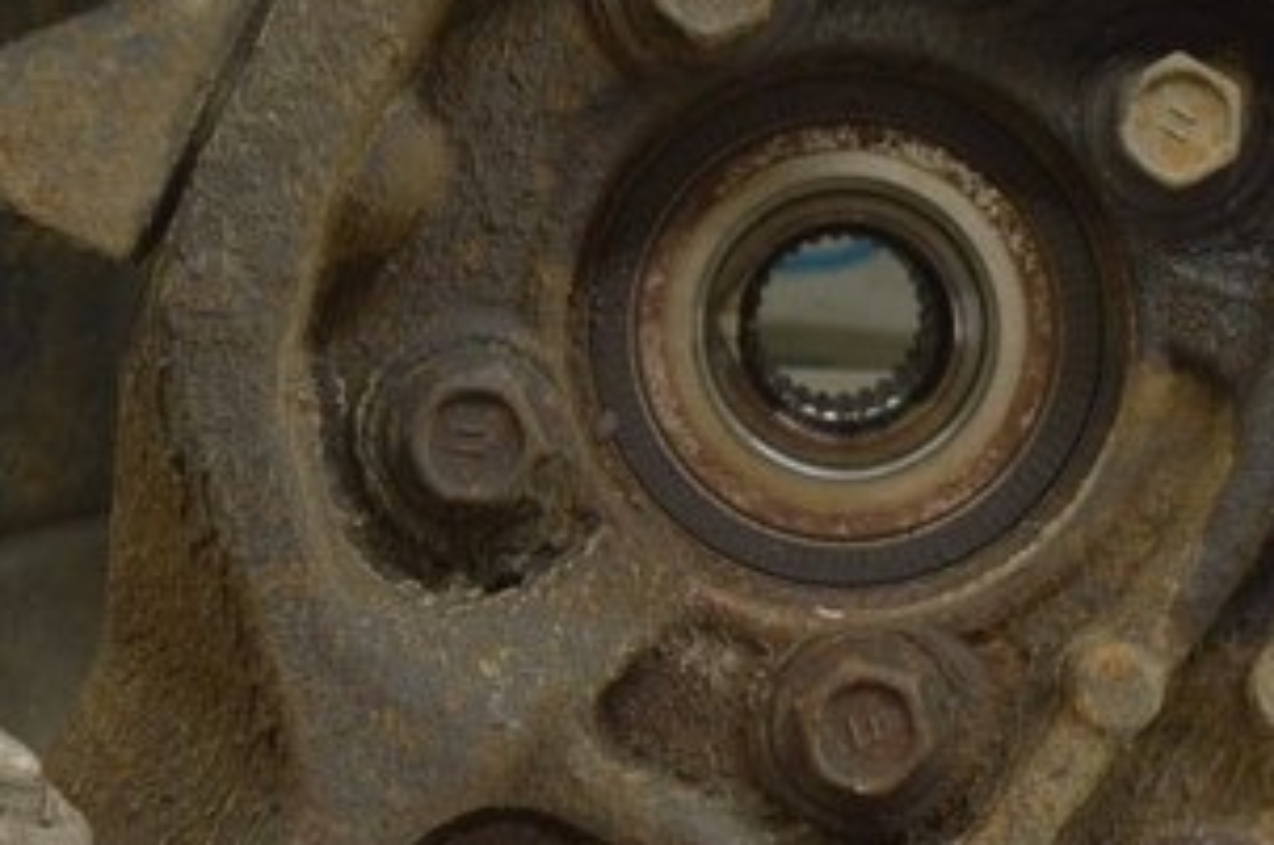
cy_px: 191
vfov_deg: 10.3
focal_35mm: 132
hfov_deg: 15.5
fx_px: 4664
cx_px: 467
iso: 400
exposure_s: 1/20
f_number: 5.6
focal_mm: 26
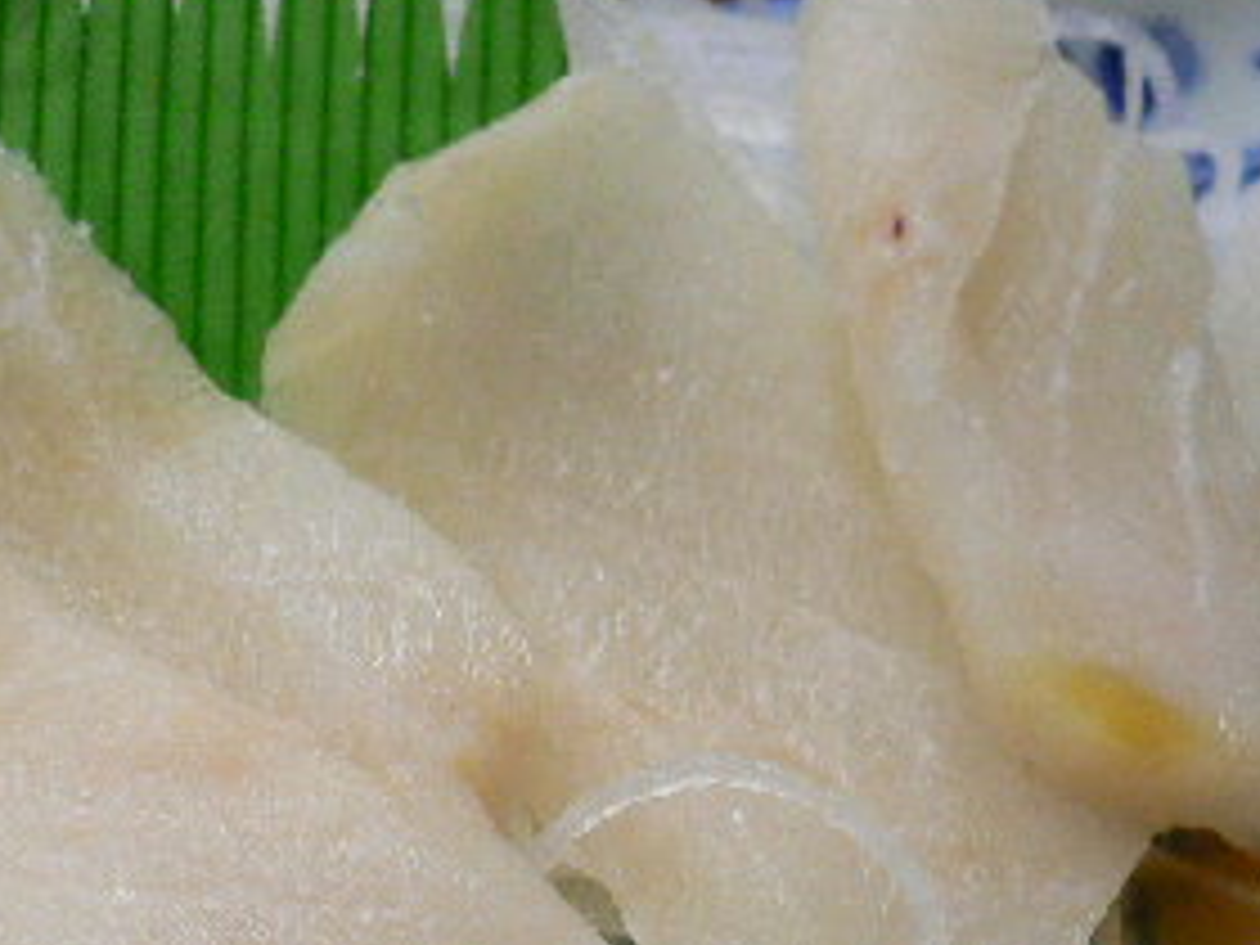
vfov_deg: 18.1
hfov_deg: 24.3
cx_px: 423
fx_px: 2912
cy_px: 868
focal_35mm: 80
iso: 200
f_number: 2.8
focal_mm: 5.8
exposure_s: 1/13
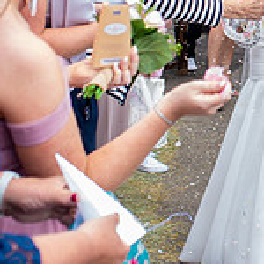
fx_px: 1130
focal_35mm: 131
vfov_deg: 13.0
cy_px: -47
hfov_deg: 12.8
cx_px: 370
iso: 320
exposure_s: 1/500
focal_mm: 35
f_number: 4
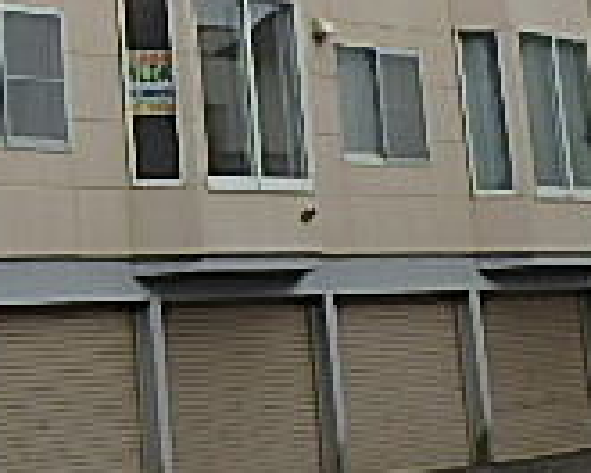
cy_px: -125
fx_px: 1924
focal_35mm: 110
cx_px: -337
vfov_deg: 13.5
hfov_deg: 15.8
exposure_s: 1/400
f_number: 7.6
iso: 125
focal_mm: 5.2
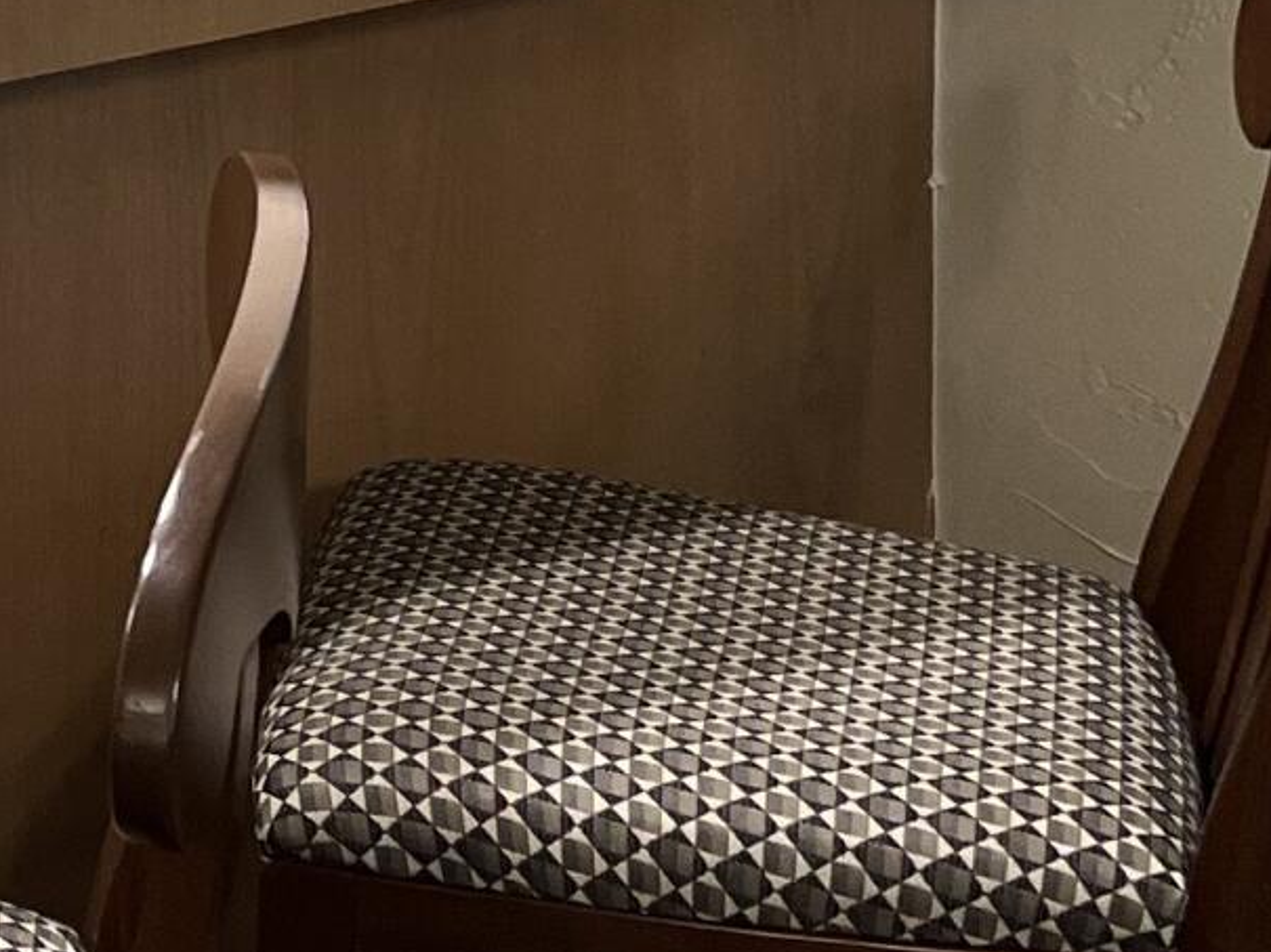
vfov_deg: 10.7
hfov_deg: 13.5
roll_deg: +1.6
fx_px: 4734
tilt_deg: -3.4
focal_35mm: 129
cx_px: -1122
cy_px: -822
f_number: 1.6
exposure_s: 1/60
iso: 80
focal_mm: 5.1
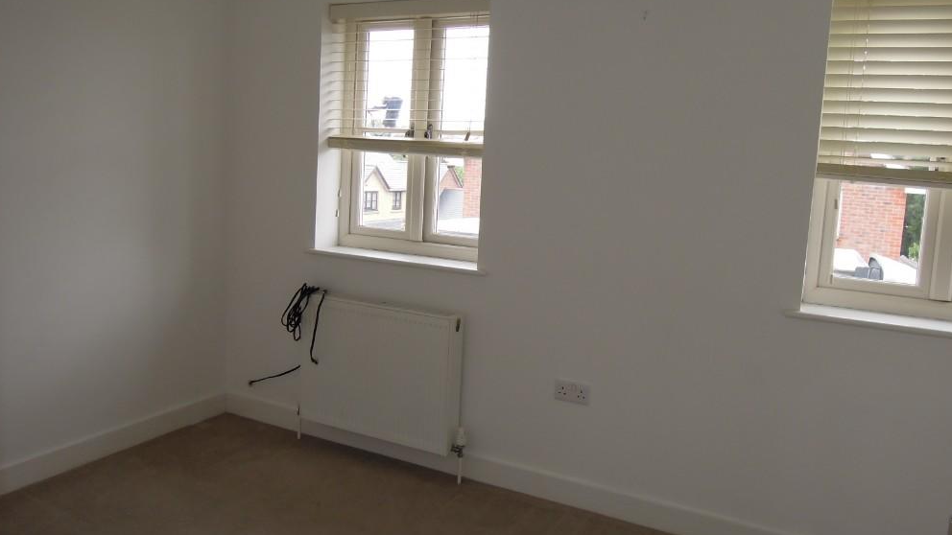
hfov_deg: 69.9
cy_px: 232
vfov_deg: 42.8
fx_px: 682
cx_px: 486
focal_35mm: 27
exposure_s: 1/160
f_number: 2.8
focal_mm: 4.3
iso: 160
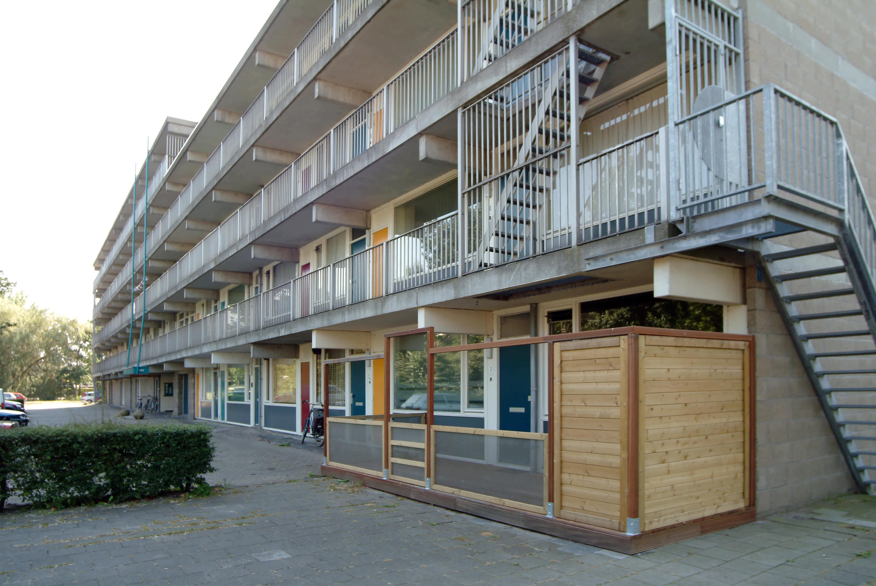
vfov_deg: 56.3
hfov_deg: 77.3
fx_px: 548
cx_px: 438
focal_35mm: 22
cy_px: 293
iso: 160
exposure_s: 1/125
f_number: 5.6
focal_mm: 15
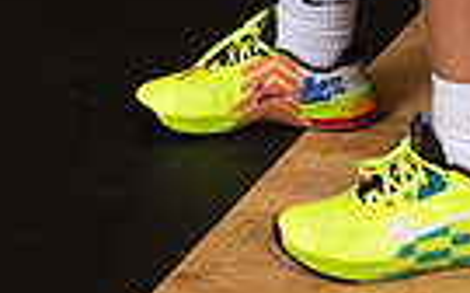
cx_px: 508
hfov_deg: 11.1
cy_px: -415
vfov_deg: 6.6
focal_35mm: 187
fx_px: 2392
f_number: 7.1
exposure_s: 1/250
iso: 800
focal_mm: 55
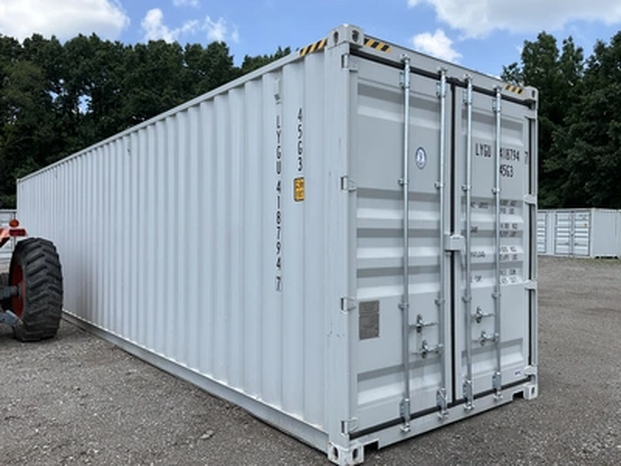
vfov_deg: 48.2
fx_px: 520
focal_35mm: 29
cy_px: 233
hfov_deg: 61.7
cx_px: 310
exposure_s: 1/1626
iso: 25
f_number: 1.8
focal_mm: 3
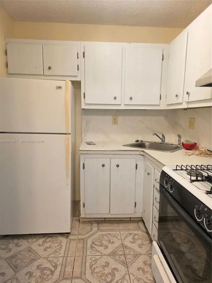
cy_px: 142
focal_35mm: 23
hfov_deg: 58.9
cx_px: 106
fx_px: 188
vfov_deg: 73.9
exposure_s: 1/120
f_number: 1.7
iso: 1000
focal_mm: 6.3
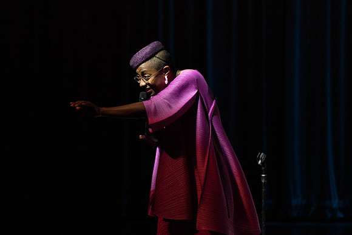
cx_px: 176
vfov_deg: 3.4
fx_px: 3912
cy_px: 118
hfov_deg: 5.2
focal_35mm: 400
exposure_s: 1/320
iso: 3200
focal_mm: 400
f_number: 8
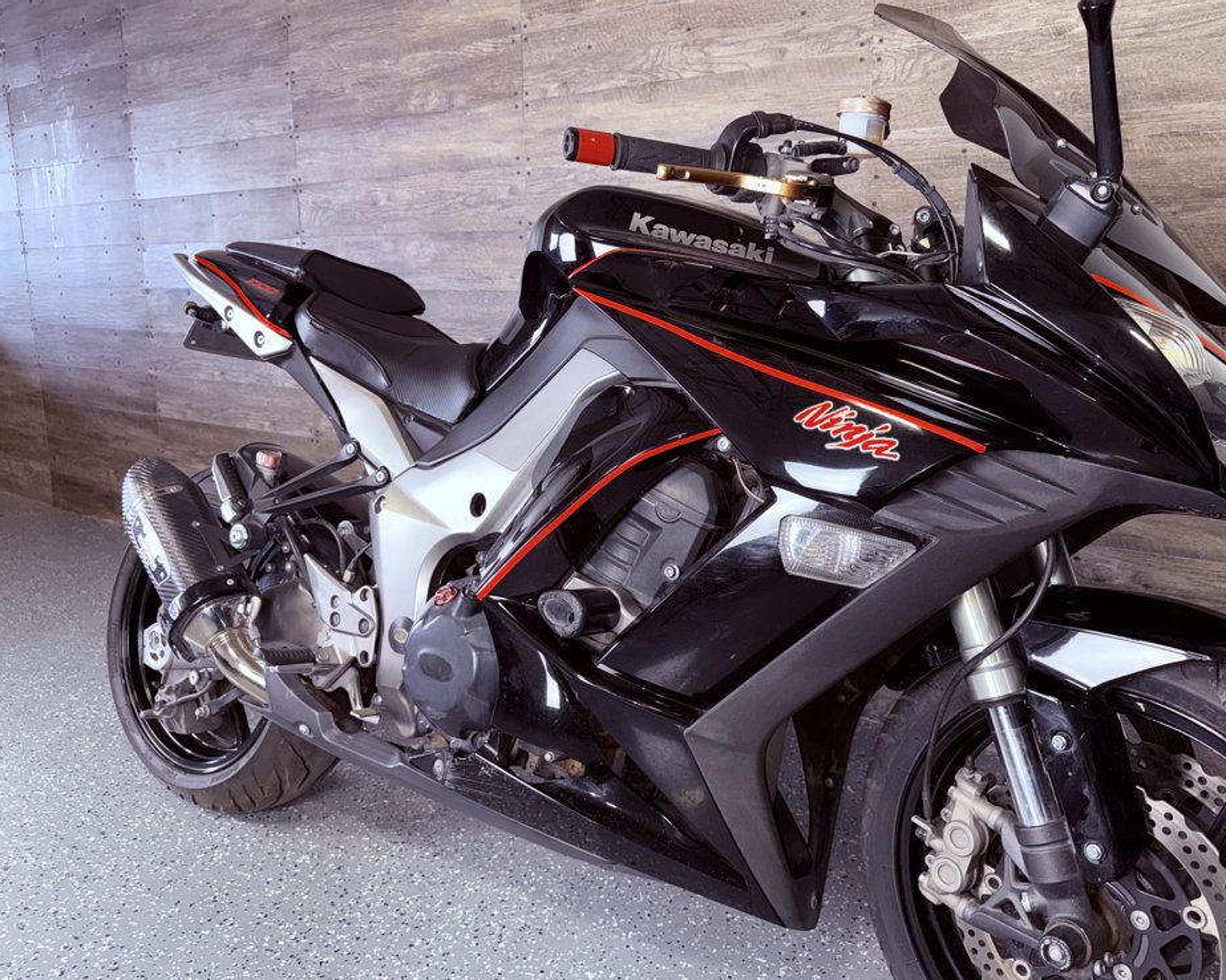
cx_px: 676
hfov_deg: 65.9
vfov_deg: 54.9
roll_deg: +0.2
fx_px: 943
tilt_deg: -10.9
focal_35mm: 26
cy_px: 479
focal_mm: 6.76
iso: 80
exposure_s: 1/24
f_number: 1.78
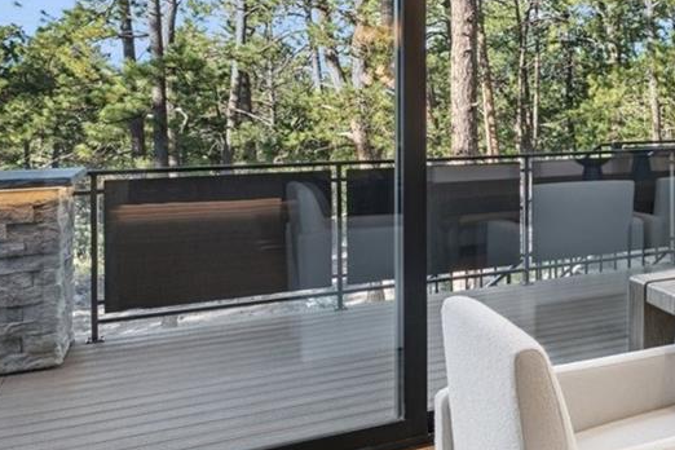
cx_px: 892
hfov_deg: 31.8
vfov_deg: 28.8
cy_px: 115
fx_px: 862
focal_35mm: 46
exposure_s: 1/5
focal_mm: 15
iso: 100
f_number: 11
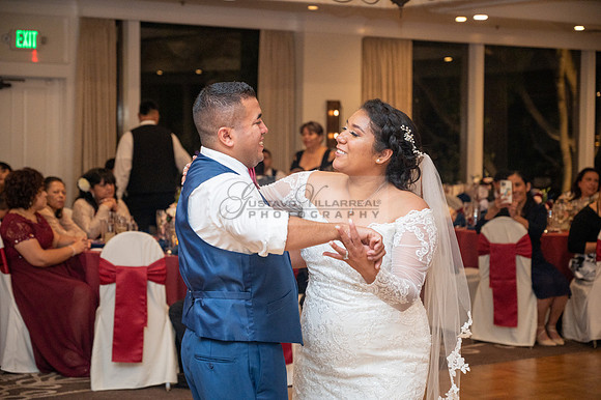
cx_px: 300
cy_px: 200
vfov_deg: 19.4
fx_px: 1168
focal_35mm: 70
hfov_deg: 28.9
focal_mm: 70
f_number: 4
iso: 2500
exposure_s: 1/160
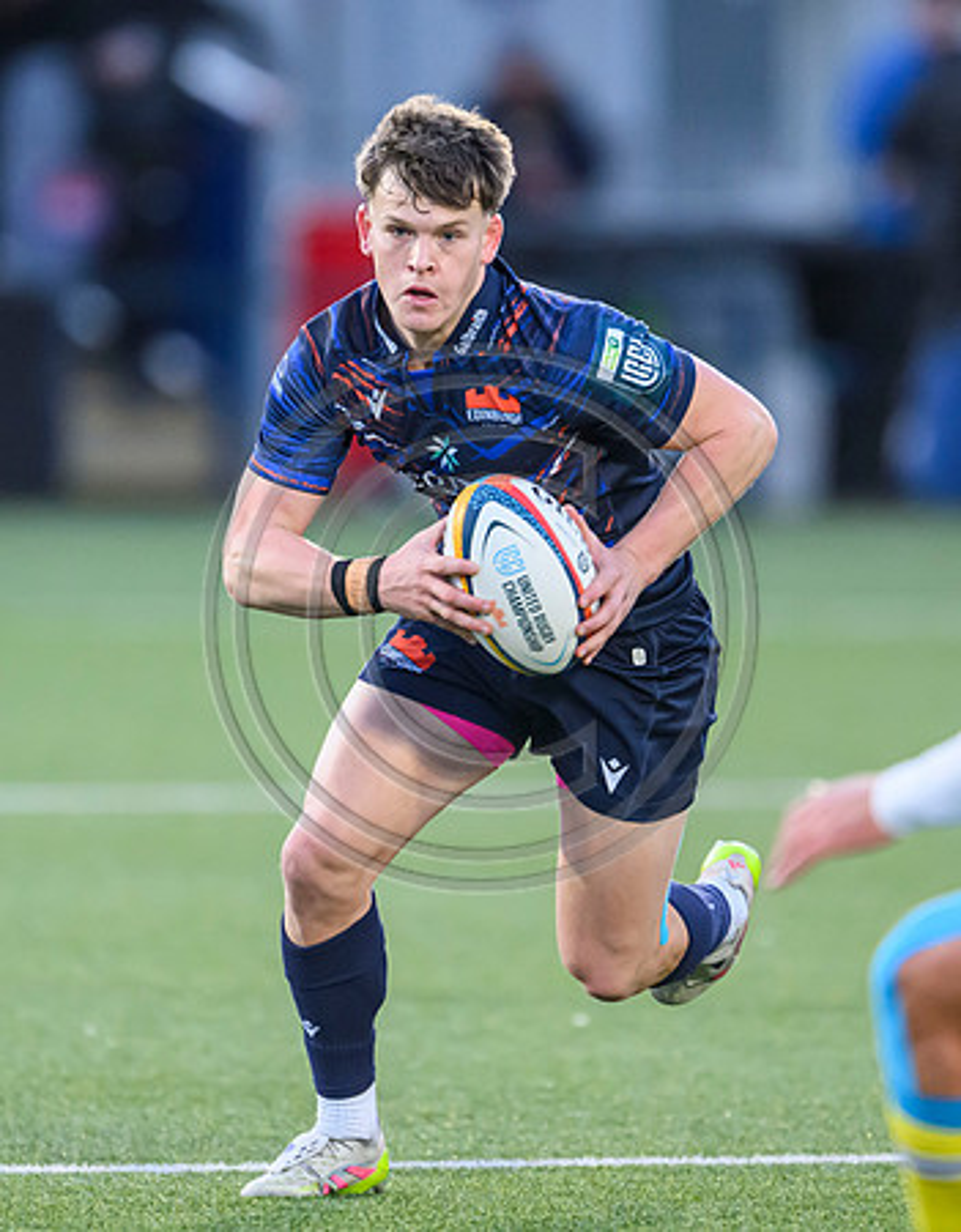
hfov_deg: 1.6
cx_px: 540
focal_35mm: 959
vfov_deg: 2.0
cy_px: 494
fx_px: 34637
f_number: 4
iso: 5000
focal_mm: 560
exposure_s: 1/1000
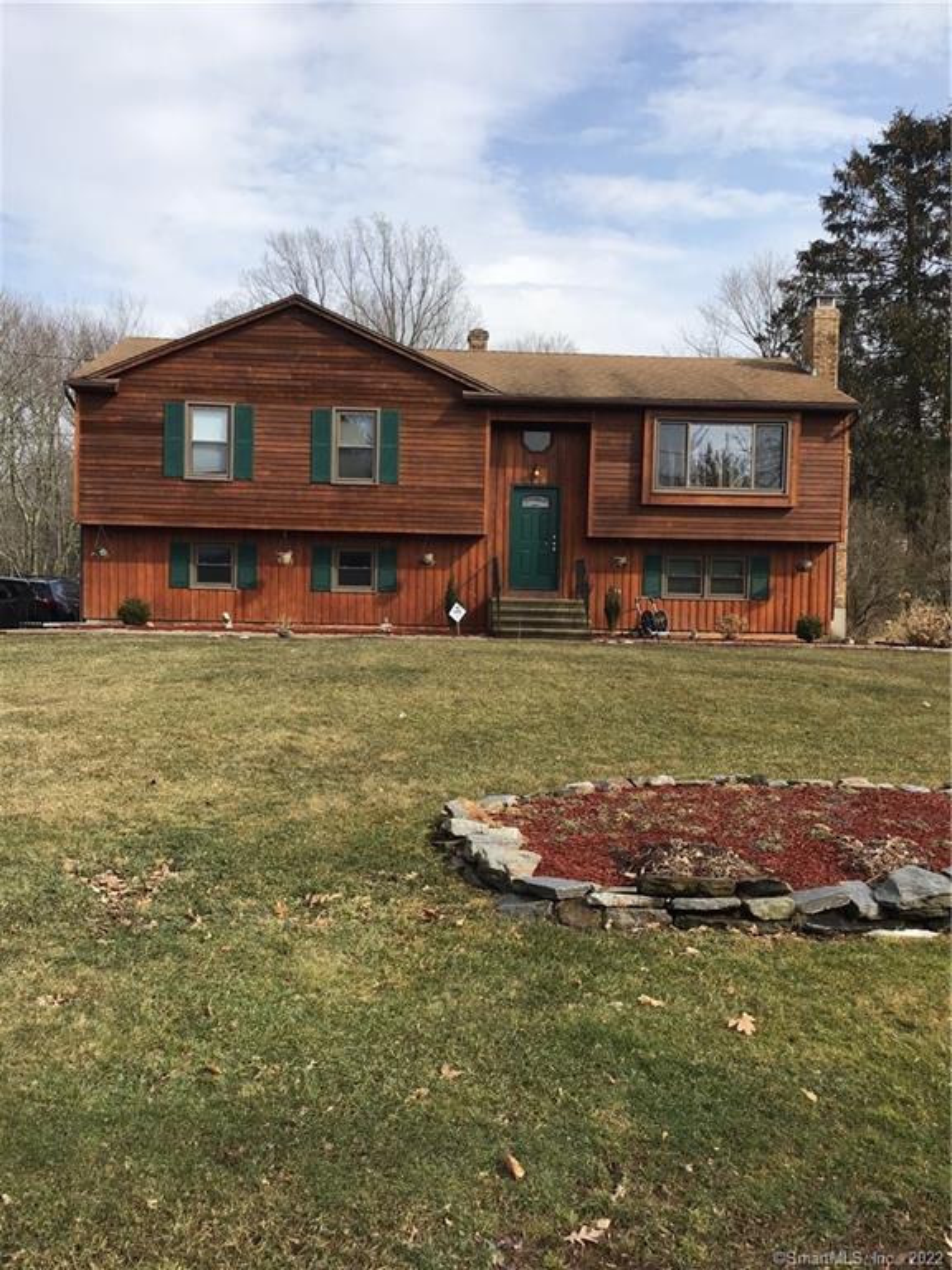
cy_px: 635
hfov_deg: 45.4
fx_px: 1137
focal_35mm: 31
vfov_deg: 58.4
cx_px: 476
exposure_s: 1/1359
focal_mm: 3.3
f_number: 2.4
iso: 25
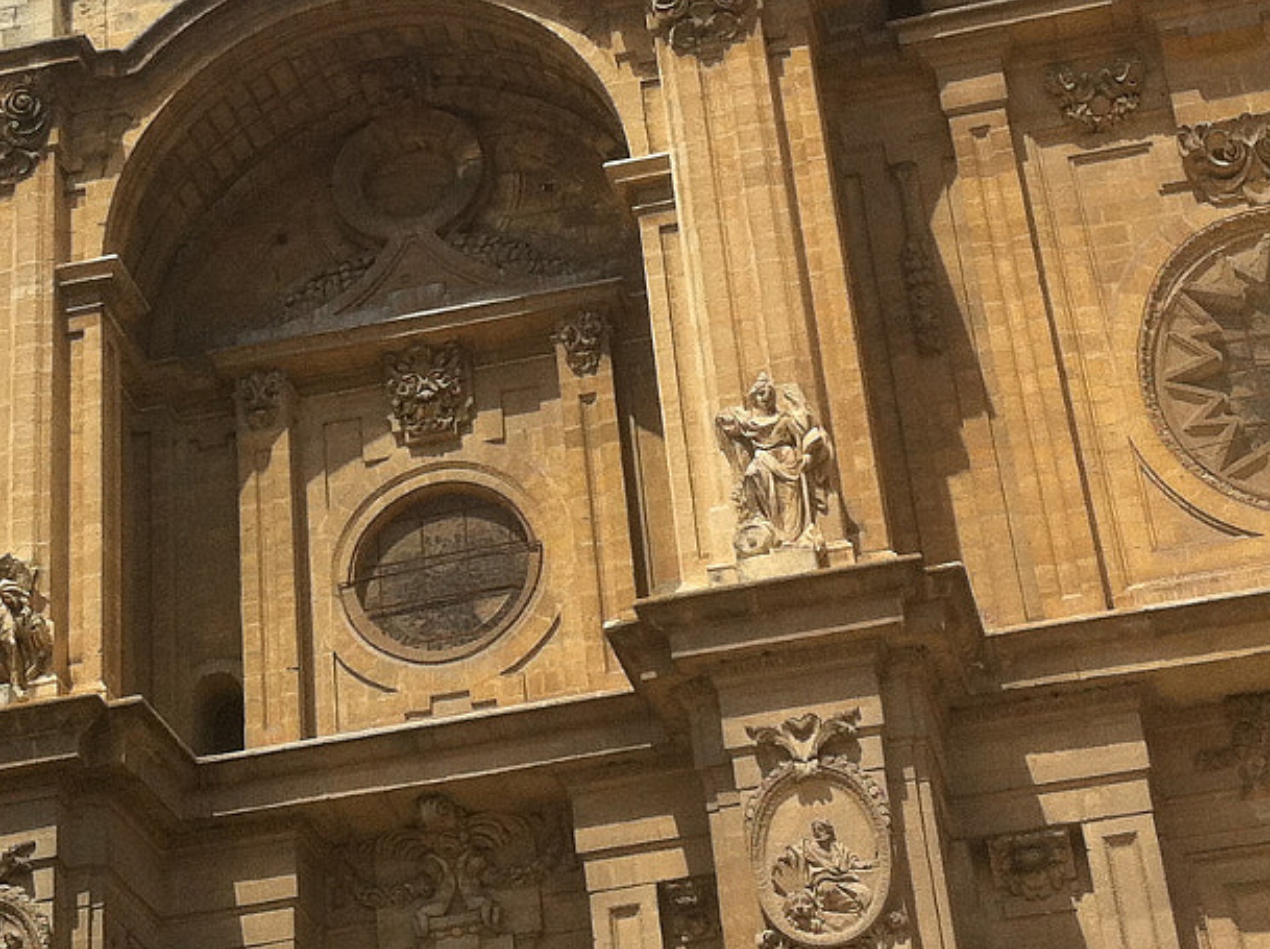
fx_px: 3371
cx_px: 444
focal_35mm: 92
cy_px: 120
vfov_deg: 15.9
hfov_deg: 21.3
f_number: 2.8
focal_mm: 3.85
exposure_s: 1/1508
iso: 80
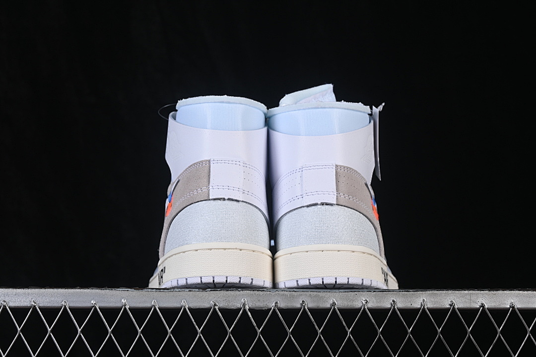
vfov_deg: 18.2
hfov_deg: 27.0
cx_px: 268
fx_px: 1117
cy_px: 178
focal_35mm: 75
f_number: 8
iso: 160
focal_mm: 50
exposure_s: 1/80
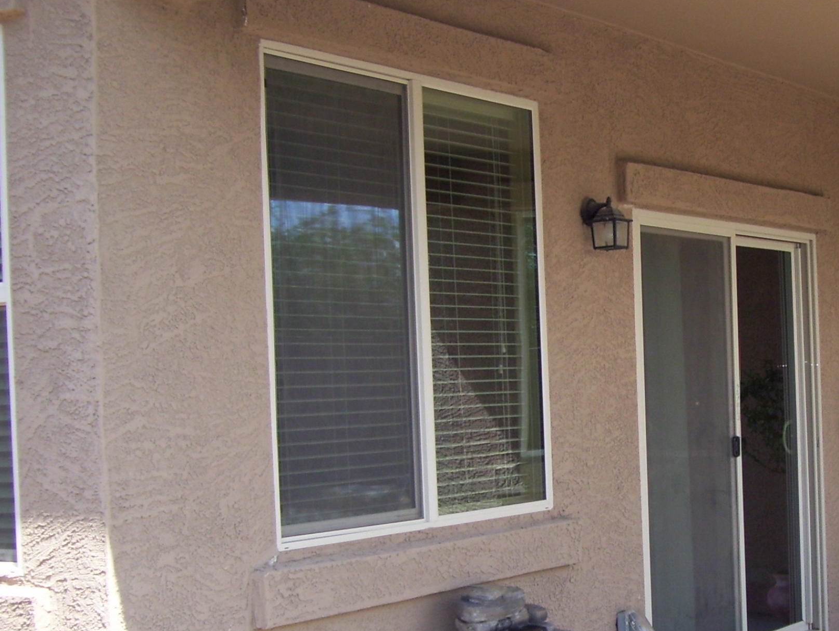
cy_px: 431
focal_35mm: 67
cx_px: 655
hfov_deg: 28.4
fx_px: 1626
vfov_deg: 21.9
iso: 80
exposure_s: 1/320
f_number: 2.7
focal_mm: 6
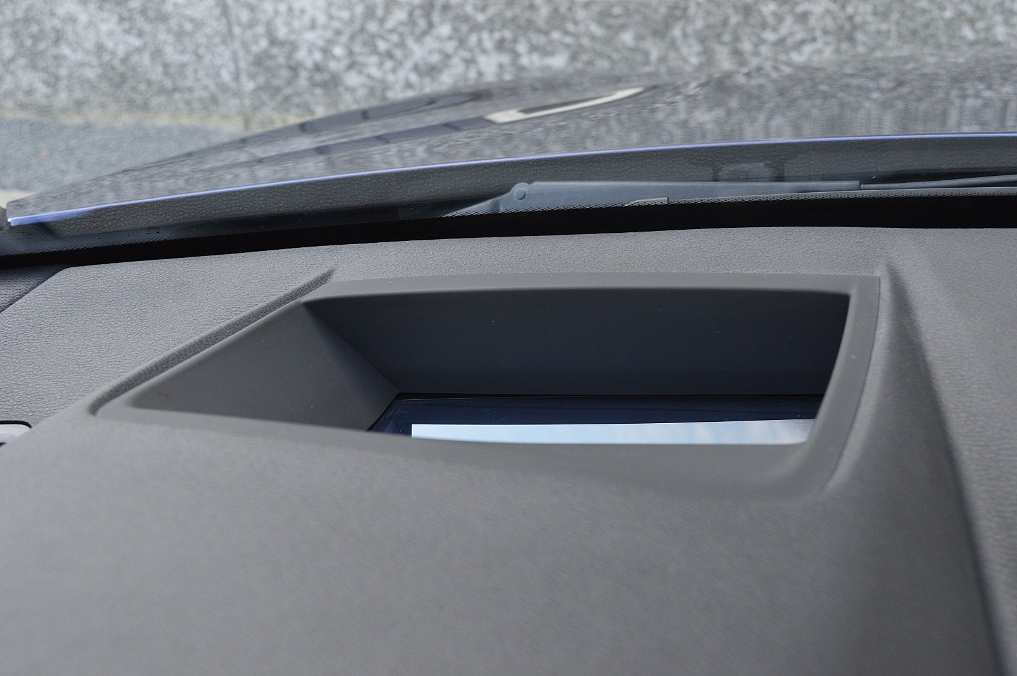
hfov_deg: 48.0
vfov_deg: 33.0
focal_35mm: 40
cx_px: 508
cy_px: 338
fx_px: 1143
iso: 720
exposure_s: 1/60
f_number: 8
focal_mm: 27
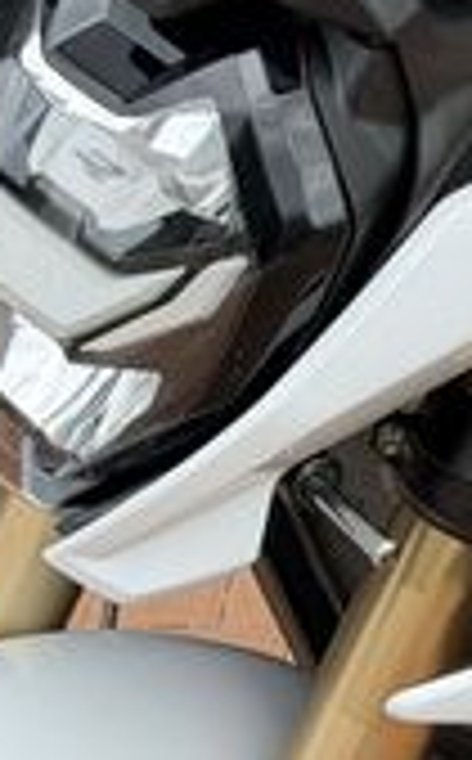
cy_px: 54
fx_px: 3989
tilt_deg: -16.4
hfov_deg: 6.6
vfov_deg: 10.8
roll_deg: +0.8
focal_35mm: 193
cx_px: 796
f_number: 1.78
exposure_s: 1/1575
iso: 80
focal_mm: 6.76
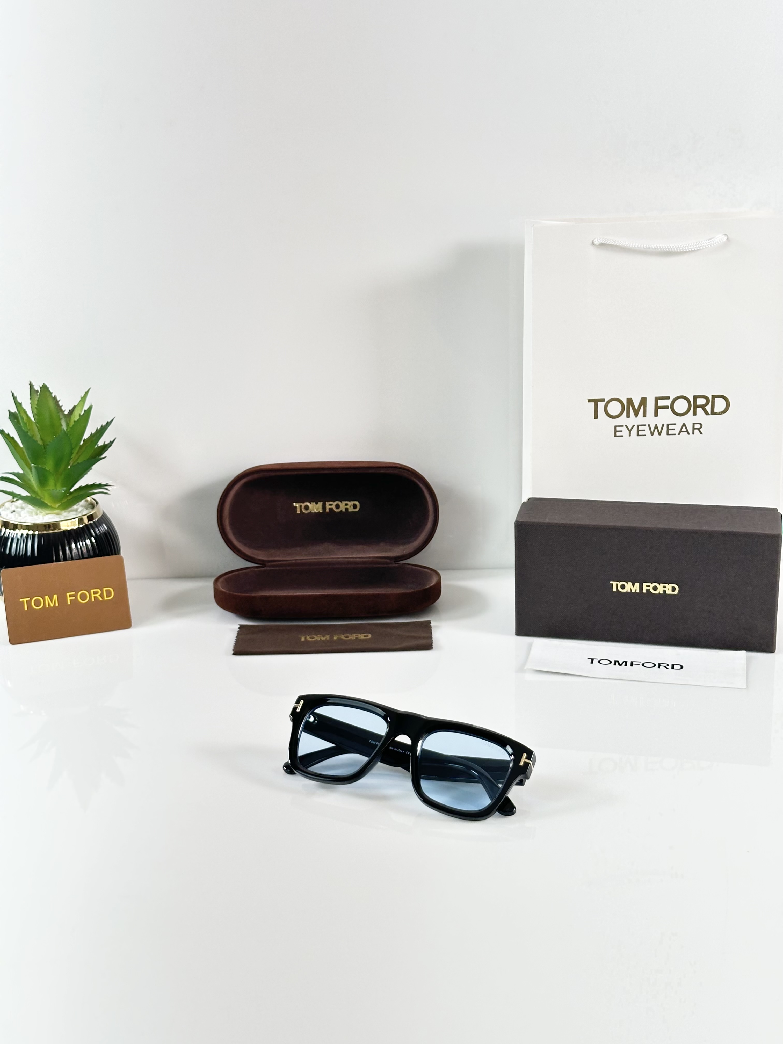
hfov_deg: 30.3
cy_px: 522
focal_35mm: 48
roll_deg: +1.6
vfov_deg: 39.7
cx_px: 392
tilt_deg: -19.0
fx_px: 1448
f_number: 1.78
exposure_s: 1/100
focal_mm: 6.86
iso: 80
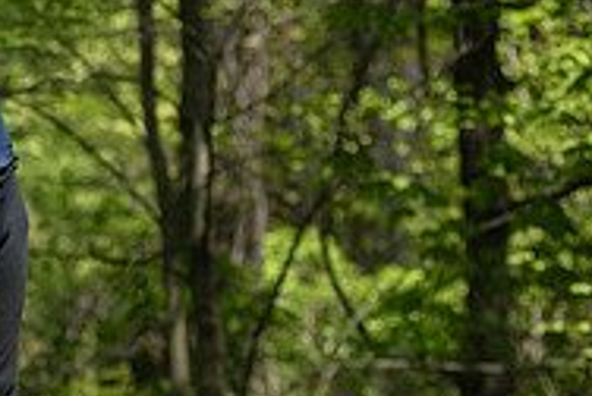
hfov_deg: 5.5
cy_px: 143
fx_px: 6094
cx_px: -268
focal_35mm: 370
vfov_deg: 3.7
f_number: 3.5
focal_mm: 120
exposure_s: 1/640
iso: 100
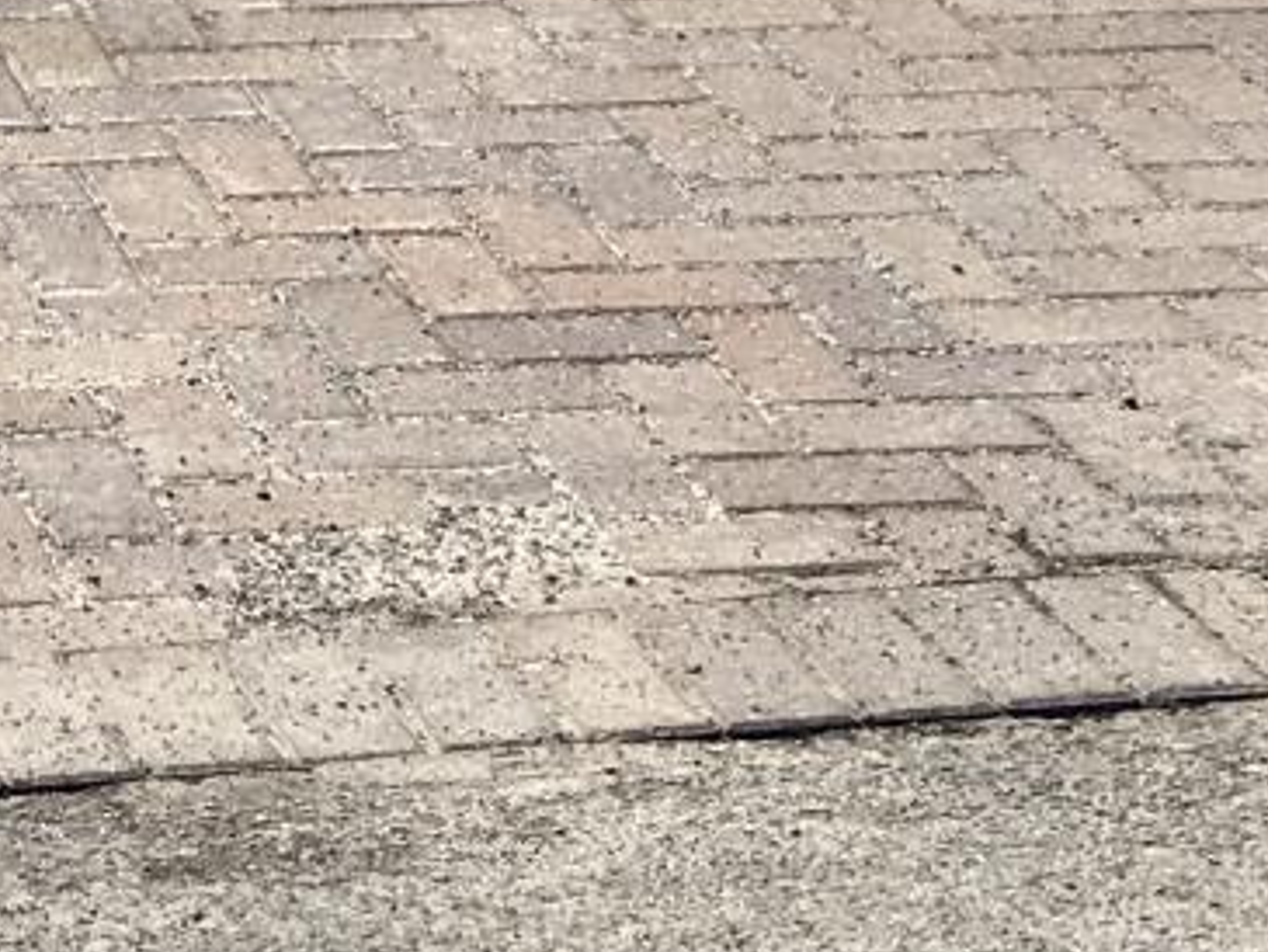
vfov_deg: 8.7
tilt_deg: -5.1
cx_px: -823
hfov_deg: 11.7
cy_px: -1136
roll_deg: +0.6
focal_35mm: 159
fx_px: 5826
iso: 25
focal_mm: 4.15
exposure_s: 1/2079
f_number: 2.2
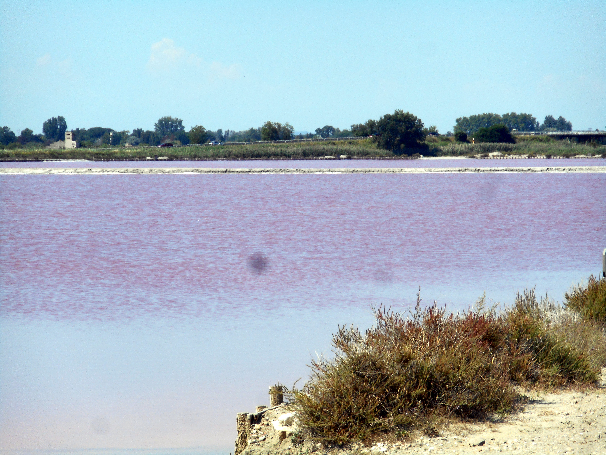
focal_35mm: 200
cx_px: 303
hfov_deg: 9.9
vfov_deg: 7.4
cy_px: 228
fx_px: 3501
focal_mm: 36
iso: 80
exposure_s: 1/400
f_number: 6.6
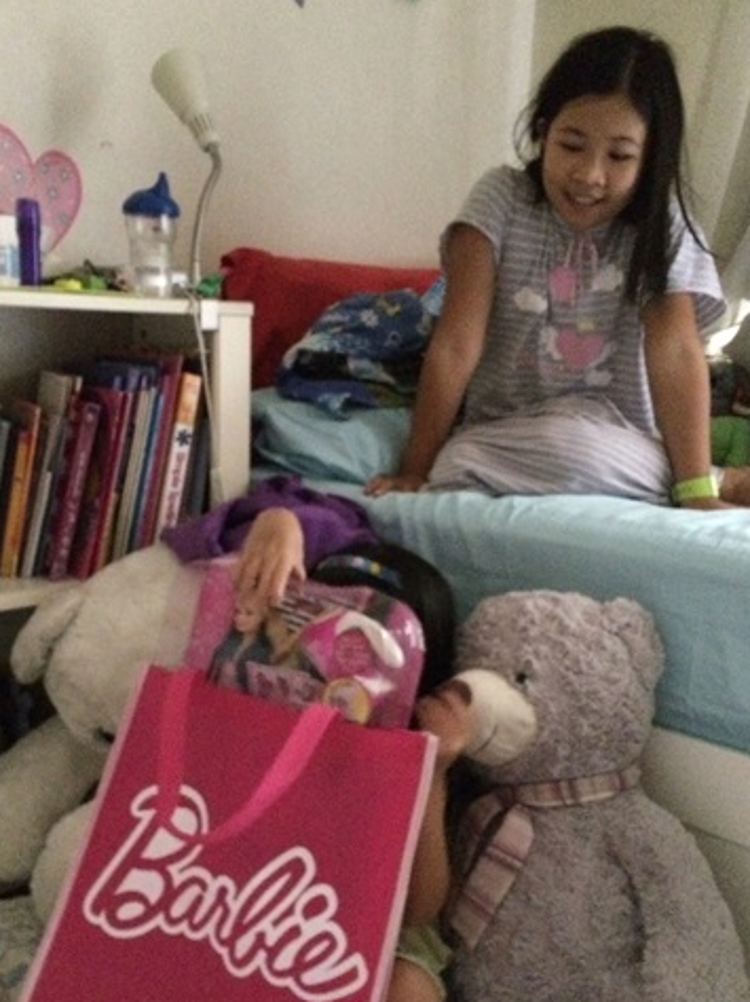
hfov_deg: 37.6
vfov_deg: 48.7
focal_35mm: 38
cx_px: 334
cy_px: 594
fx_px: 1099
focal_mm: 4.12
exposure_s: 1/15
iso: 1250
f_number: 2.2
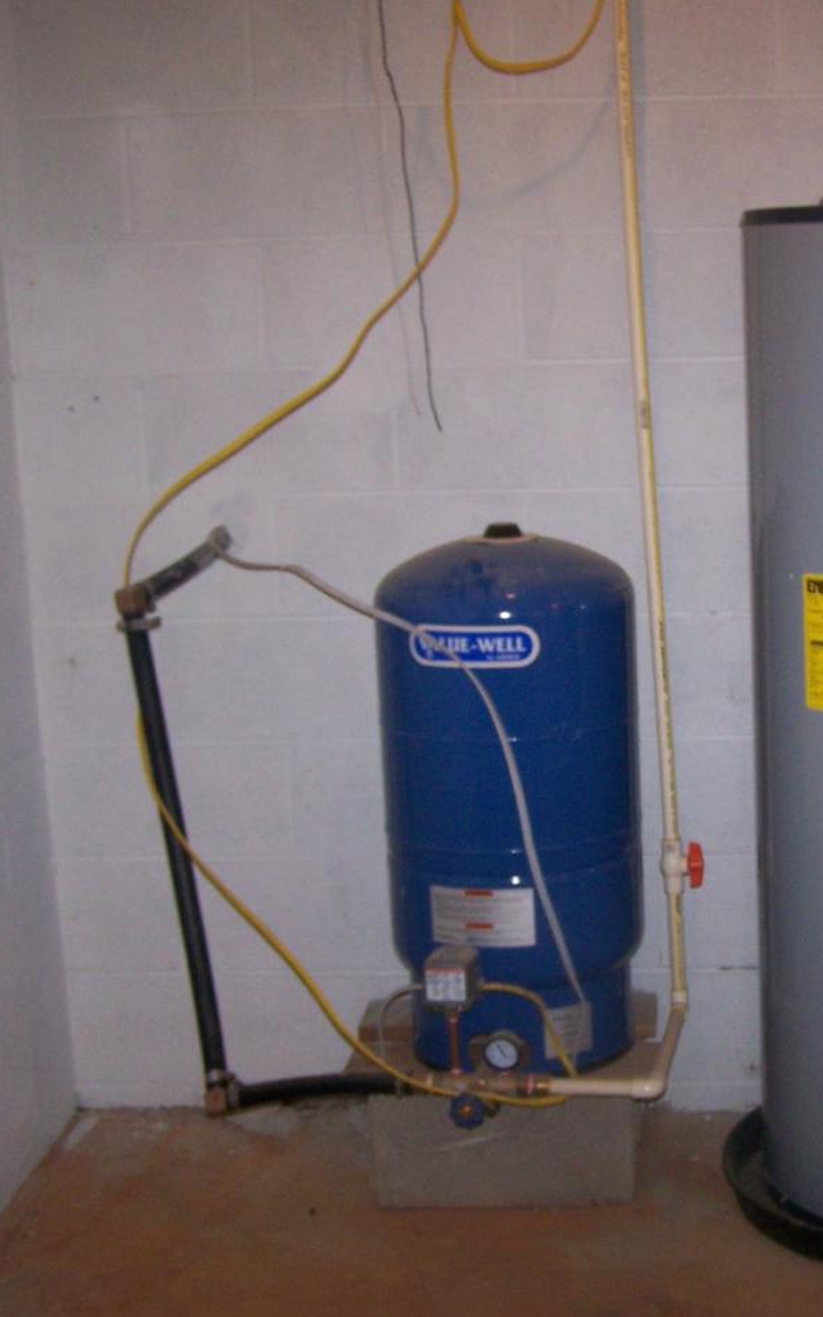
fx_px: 1938
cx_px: 720
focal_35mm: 54
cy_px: 659
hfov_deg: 23.4
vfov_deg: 37.5
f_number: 2.8
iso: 160
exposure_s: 1/60
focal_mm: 6.3
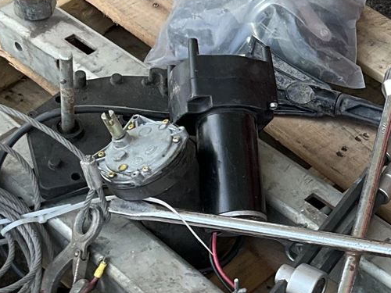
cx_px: 449
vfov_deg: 12.7
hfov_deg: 16.4
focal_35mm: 116
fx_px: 1310
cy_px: 74
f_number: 1.8
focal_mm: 3
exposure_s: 1/122
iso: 20
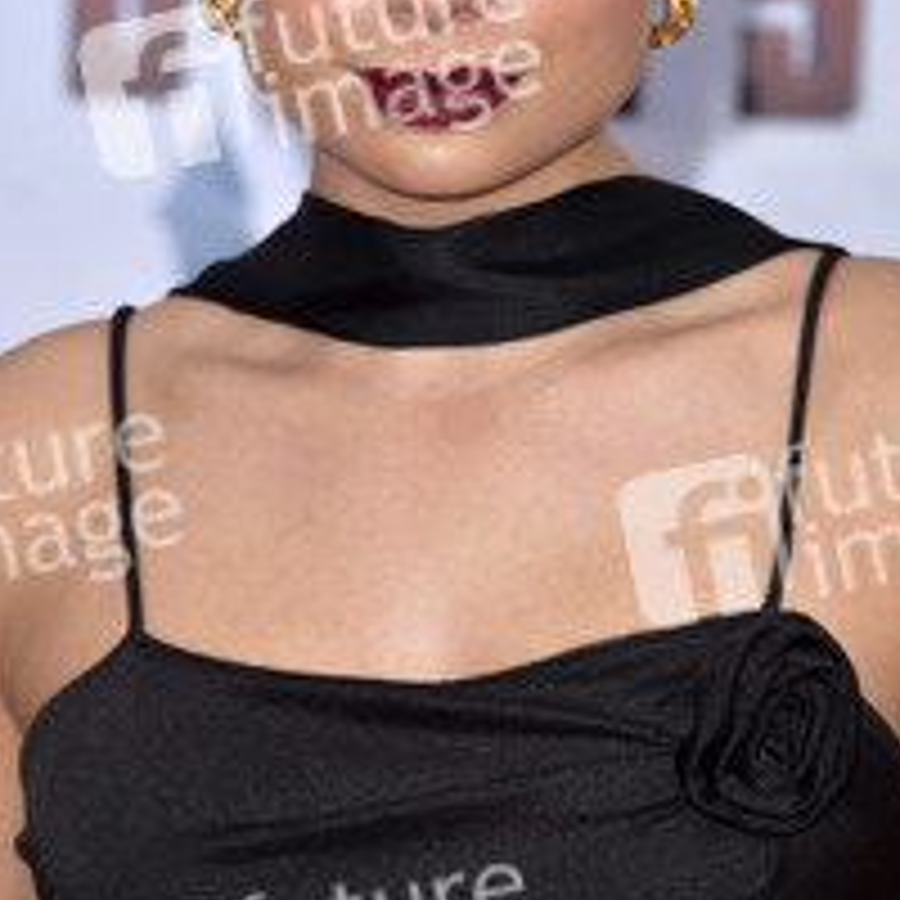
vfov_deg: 5.2
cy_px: 297
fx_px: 10001
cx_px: 443
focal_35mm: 340
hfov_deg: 5.2
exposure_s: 1/250
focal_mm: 200
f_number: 6.3
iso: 320
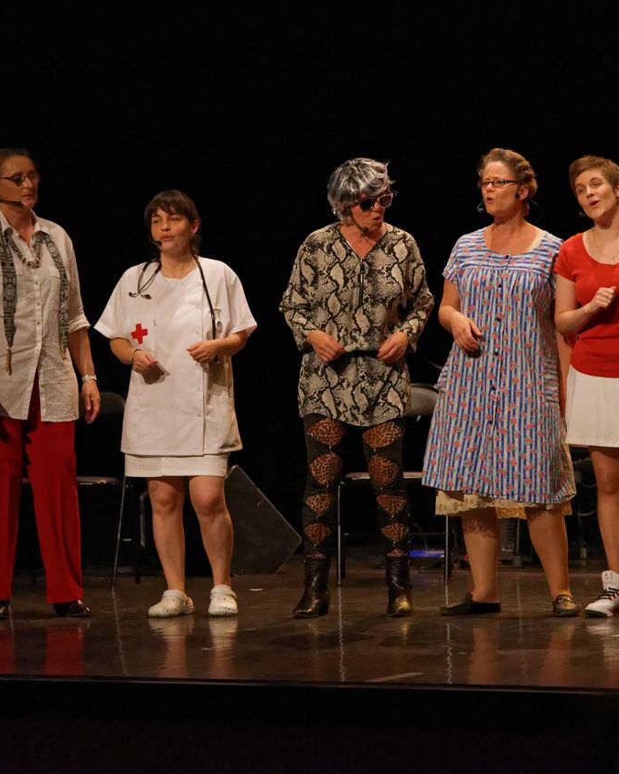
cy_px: 388
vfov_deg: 12.9
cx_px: 312
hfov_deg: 10.4
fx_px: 3414
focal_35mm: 149
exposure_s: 1/1000
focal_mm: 105
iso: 6400
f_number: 4
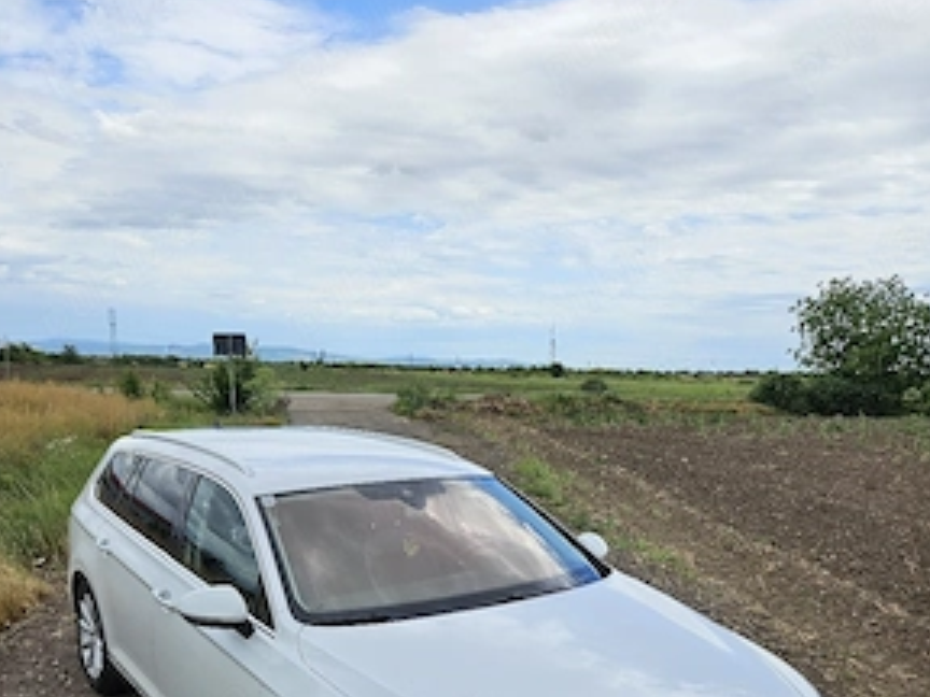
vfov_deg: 42.4
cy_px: 549
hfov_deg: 56.8
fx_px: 860
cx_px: 459
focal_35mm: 32
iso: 25
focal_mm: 5.4
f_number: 1.8
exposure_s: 1/2500
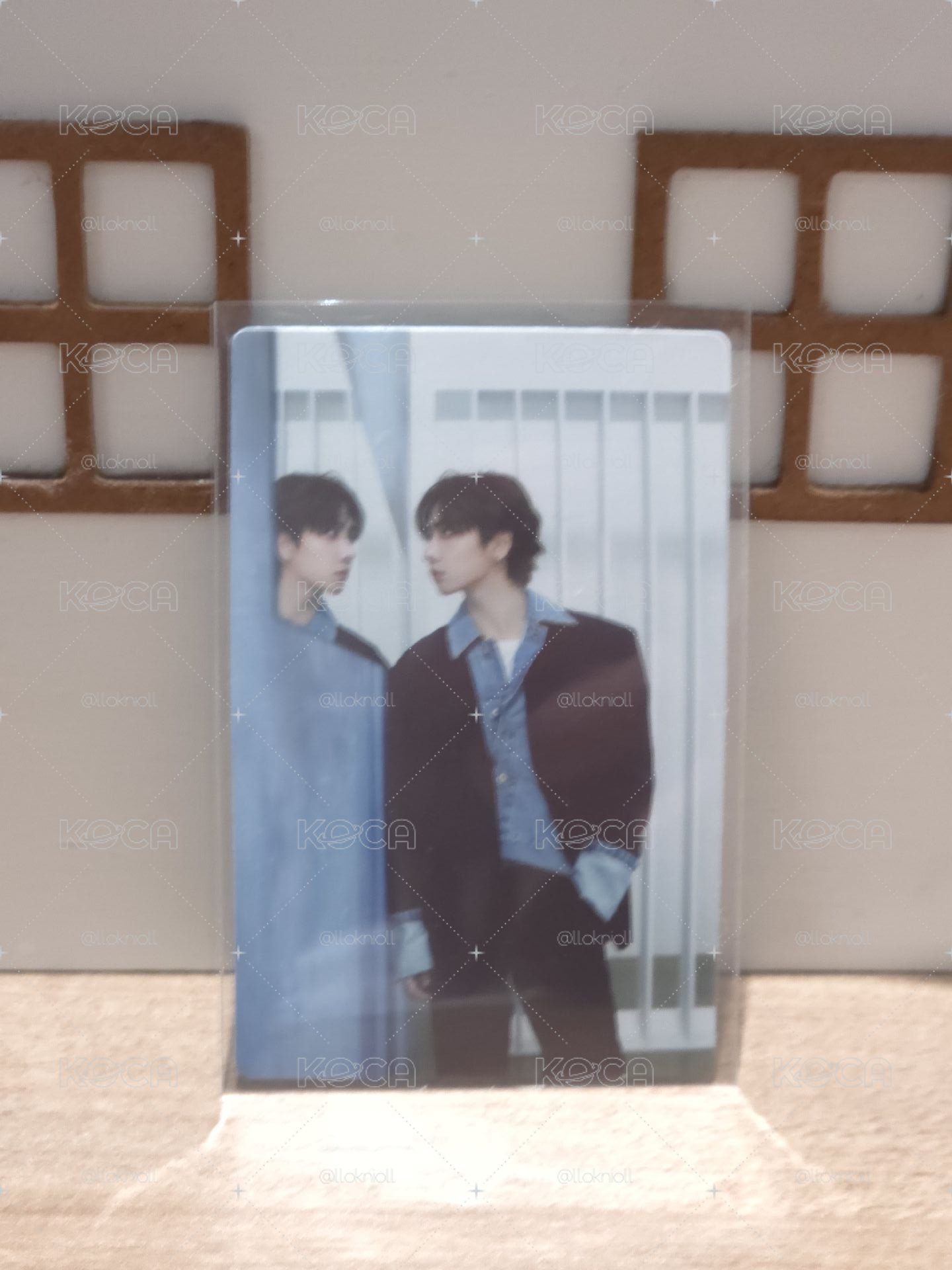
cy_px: 635
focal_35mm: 69
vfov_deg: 28.2
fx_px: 2530
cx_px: 476
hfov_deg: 21.3
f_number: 2.4
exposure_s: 1/30
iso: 250
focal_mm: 7
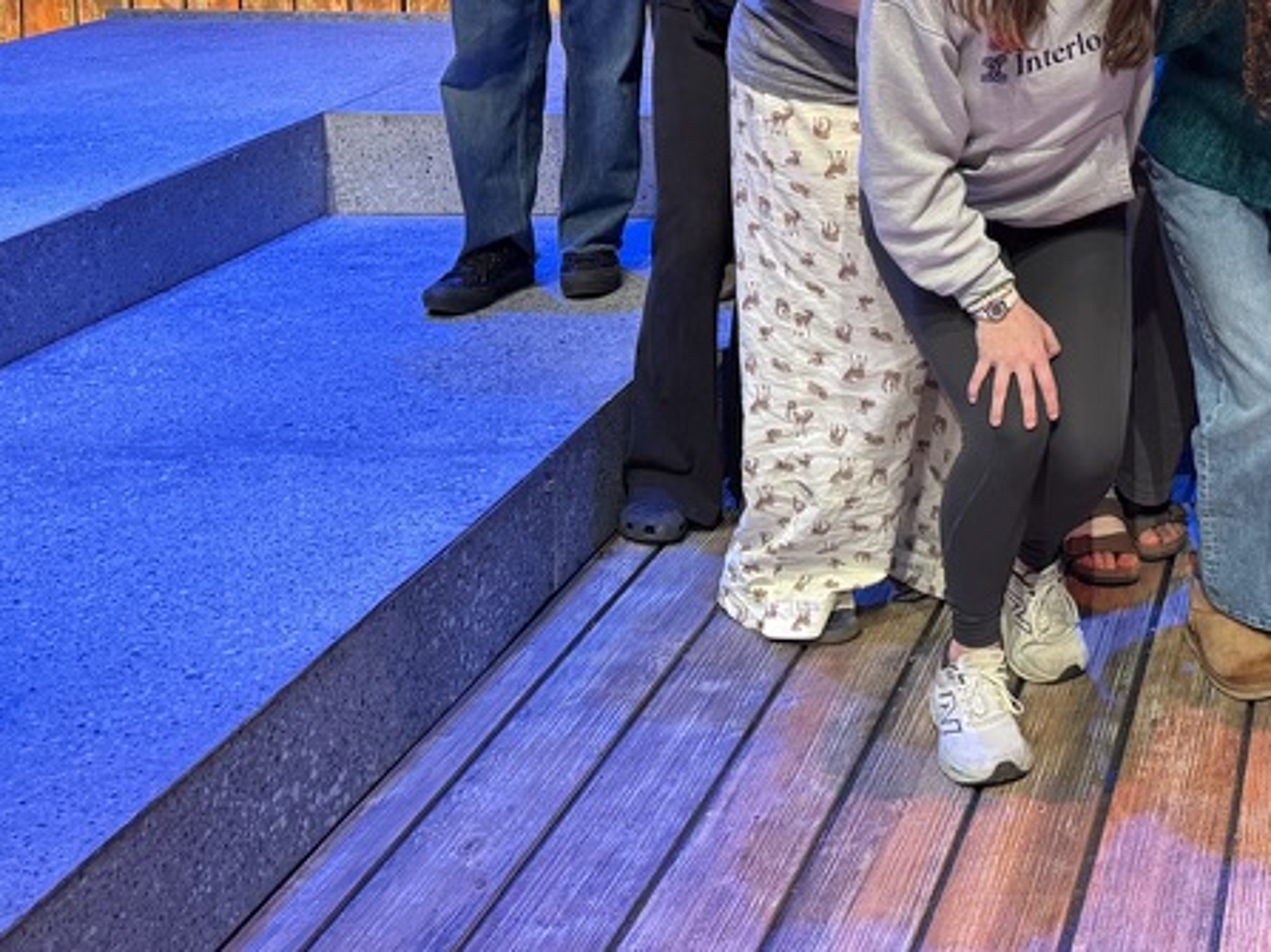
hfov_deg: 30.7
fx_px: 2019
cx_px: 1439
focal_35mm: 55
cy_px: -91
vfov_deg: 24.8
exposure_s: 1/60
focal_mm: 6.76
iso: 320
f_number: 1.78
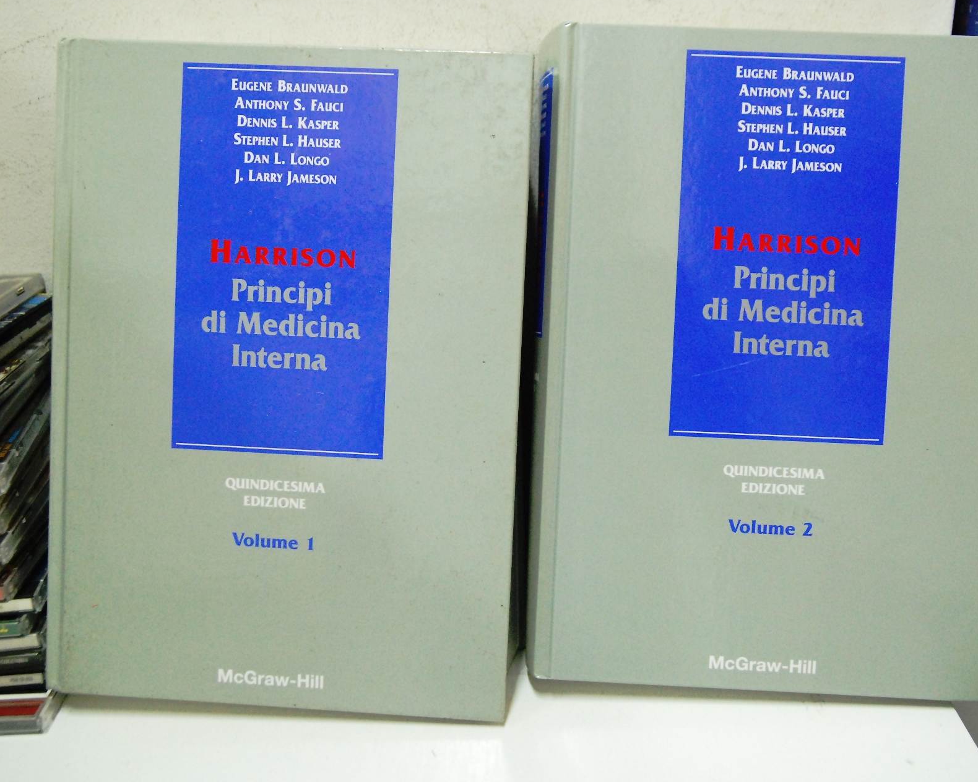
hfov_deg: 47.9
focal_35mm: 38
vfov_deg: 39.2
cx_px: 519
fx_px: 1100
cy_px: 392
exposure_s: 1/60
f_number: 4.5
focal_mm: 22
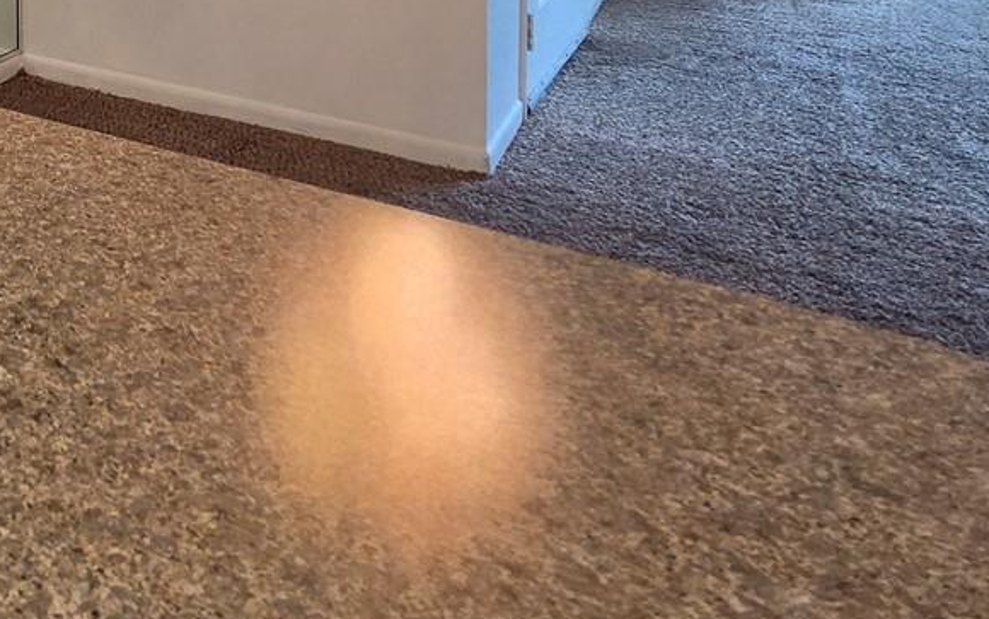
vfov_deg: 26.7
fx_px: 1025
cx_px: -89
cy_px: -242
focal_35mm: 38
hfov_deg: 41.5
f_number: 2.2
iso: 400
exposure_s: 1/120
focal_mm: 2.2
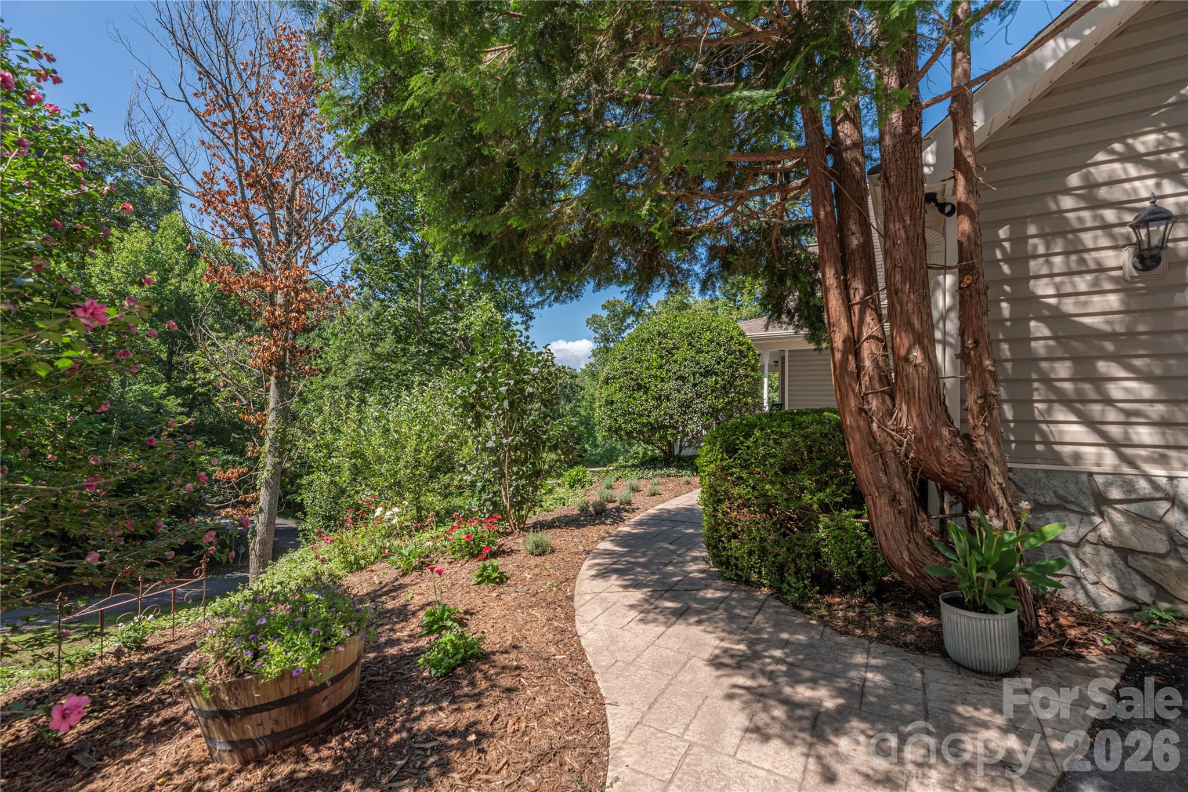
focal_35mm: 14
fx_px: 462
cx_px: 594
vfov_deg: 81.2
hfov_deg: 104.2
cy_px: 396
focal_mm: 14
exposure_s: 1/800
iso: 320
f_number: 8
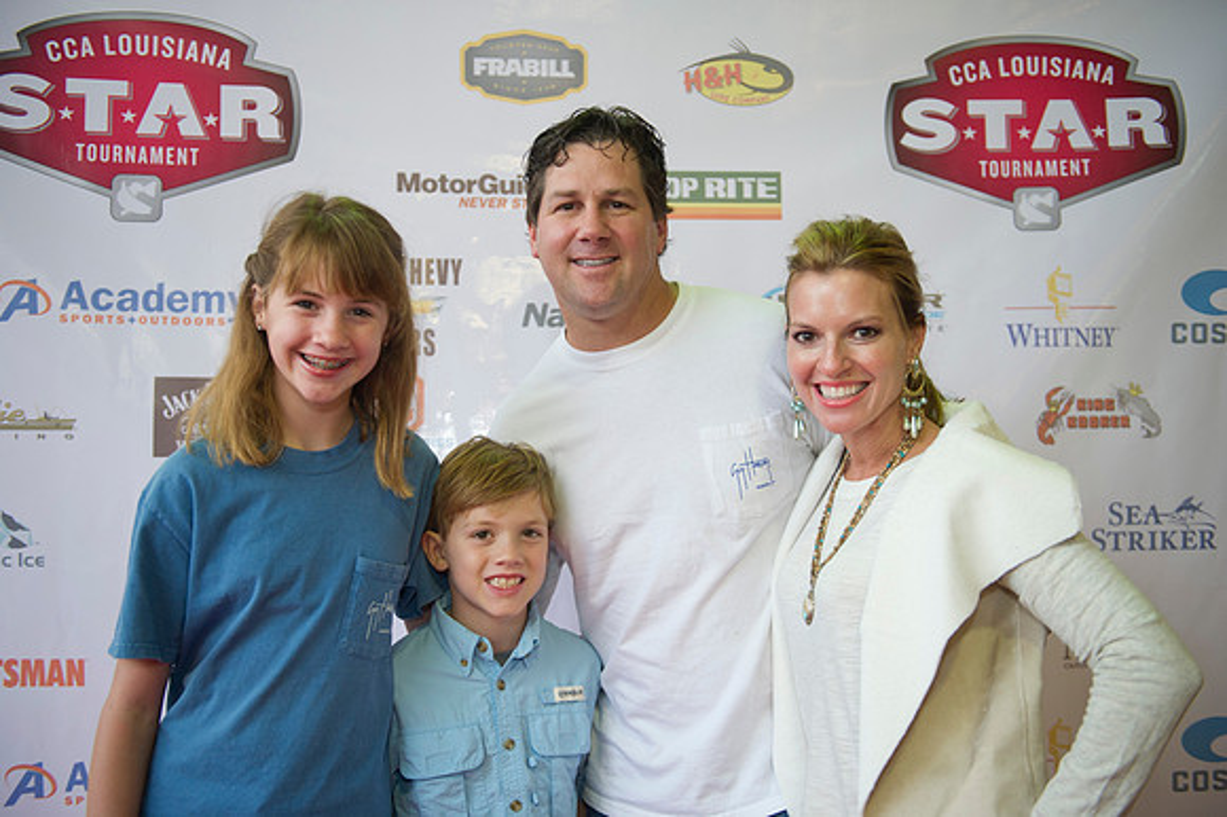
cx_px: 614
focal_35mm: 38
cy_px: 408
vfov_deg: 35.0
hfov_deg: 50.7
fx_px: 1294
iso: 640
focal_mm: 38
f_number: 2.8
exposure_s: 1/100
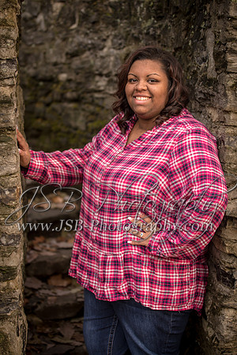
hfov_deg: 19.5
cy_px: 178
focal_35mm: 70
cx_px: 118
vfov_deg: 28.8
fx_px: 691
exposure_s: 1/80
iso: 200
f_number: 2.8
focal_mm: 70
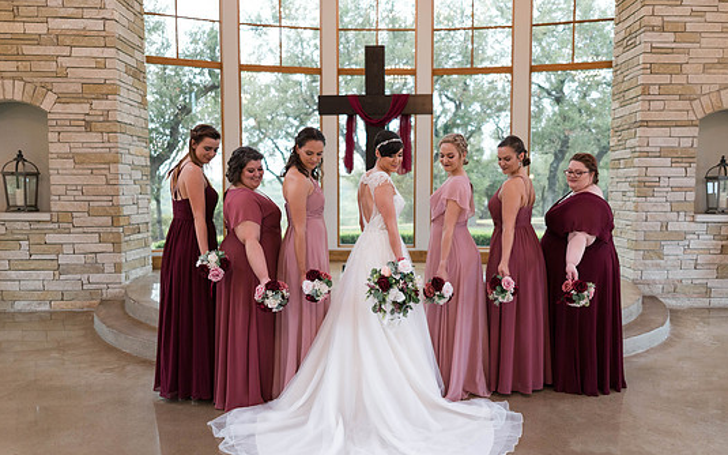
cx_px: 397
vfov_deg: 46.0
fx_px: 536
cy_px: 230
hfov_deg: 68.3
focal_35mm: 27
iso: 800
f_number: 2
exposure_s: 1/250
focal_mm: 24
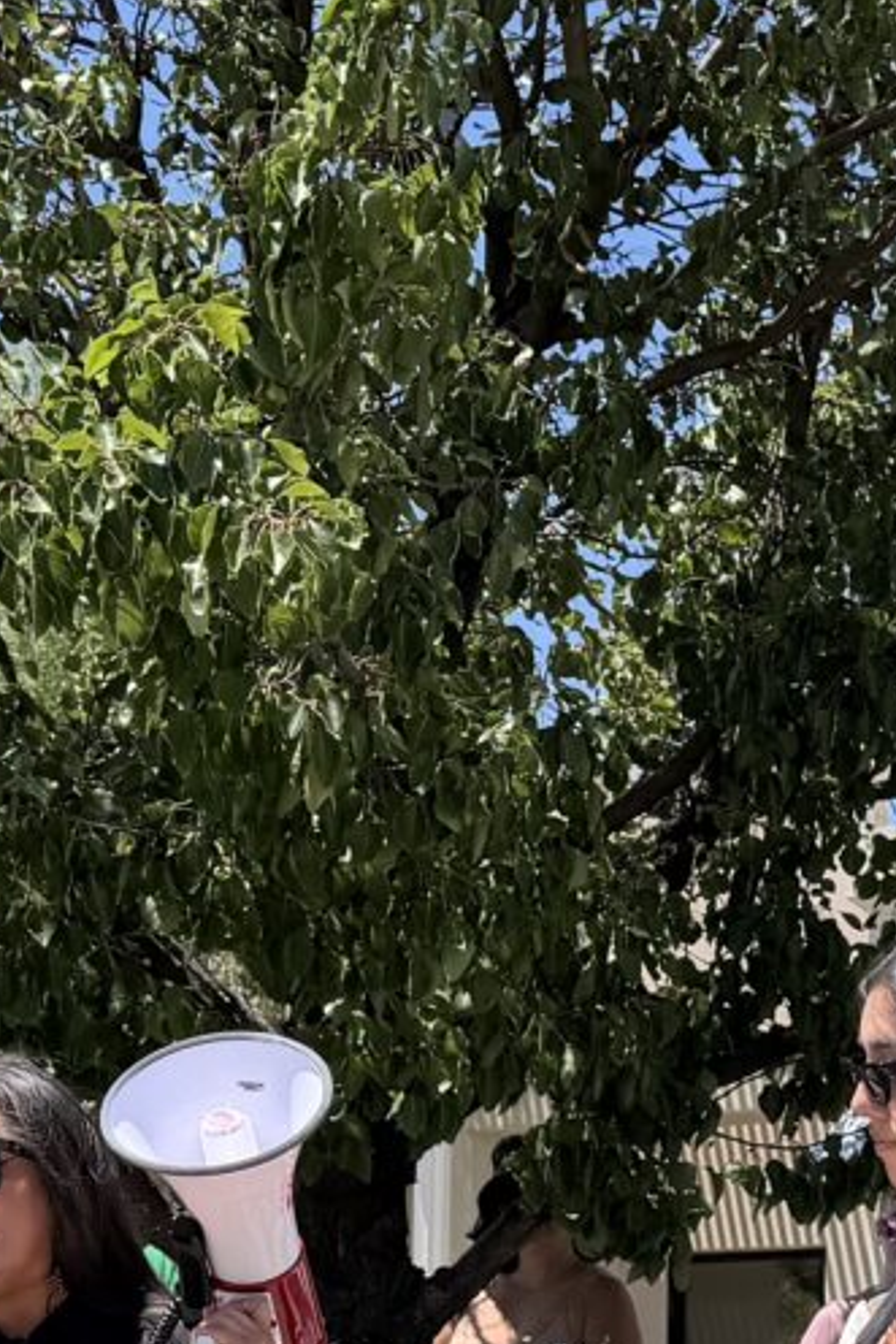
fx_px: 3842
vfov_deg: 19.3
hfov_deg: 13.1
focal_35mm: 103
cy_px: 1317
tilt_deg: +2.0
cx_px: 956
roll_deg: +0.1
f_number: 1.78
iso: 80
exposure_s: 1/3759
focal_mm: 6.76
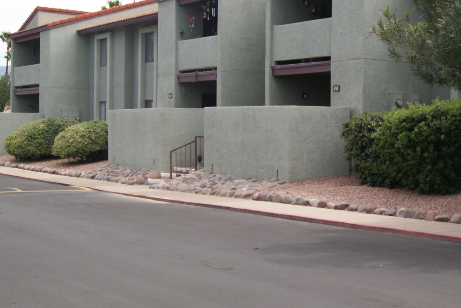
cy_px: 154
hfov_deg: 31.6
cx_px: 358
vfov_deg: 22.0
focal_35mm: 62
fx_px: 795
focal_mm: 20
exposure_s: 1/160
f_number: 8
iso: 100
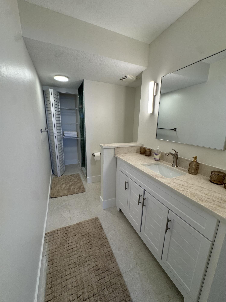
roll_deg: -2.3
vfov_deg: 102.1
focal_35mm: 14
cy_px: 151
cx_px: 113
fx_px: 122
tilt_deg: -14.8
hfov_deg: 85.7
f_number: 2.2
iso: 125
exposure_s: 1/120
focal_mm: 2.22
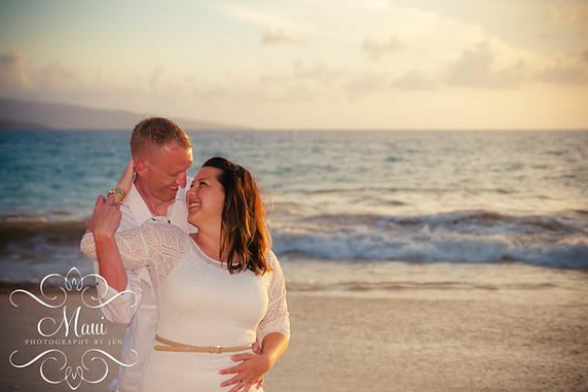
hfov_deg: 25.7
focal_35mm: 79
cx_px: 293
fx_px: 1290
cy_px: 197
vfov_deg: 17.3
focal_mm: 52
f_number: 2.8
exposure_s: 1/800
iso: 200
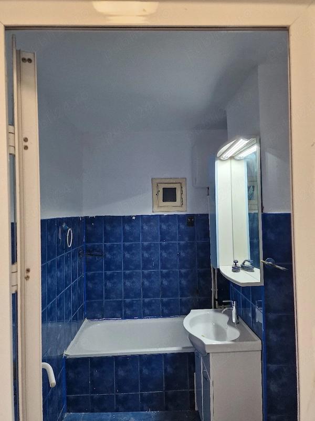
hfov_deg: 58.9
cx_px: 158
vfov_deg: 73.9
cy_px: 210
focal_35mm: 23
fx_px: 279
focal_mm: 6.4
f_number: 1.8
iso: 200
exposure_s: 1/182
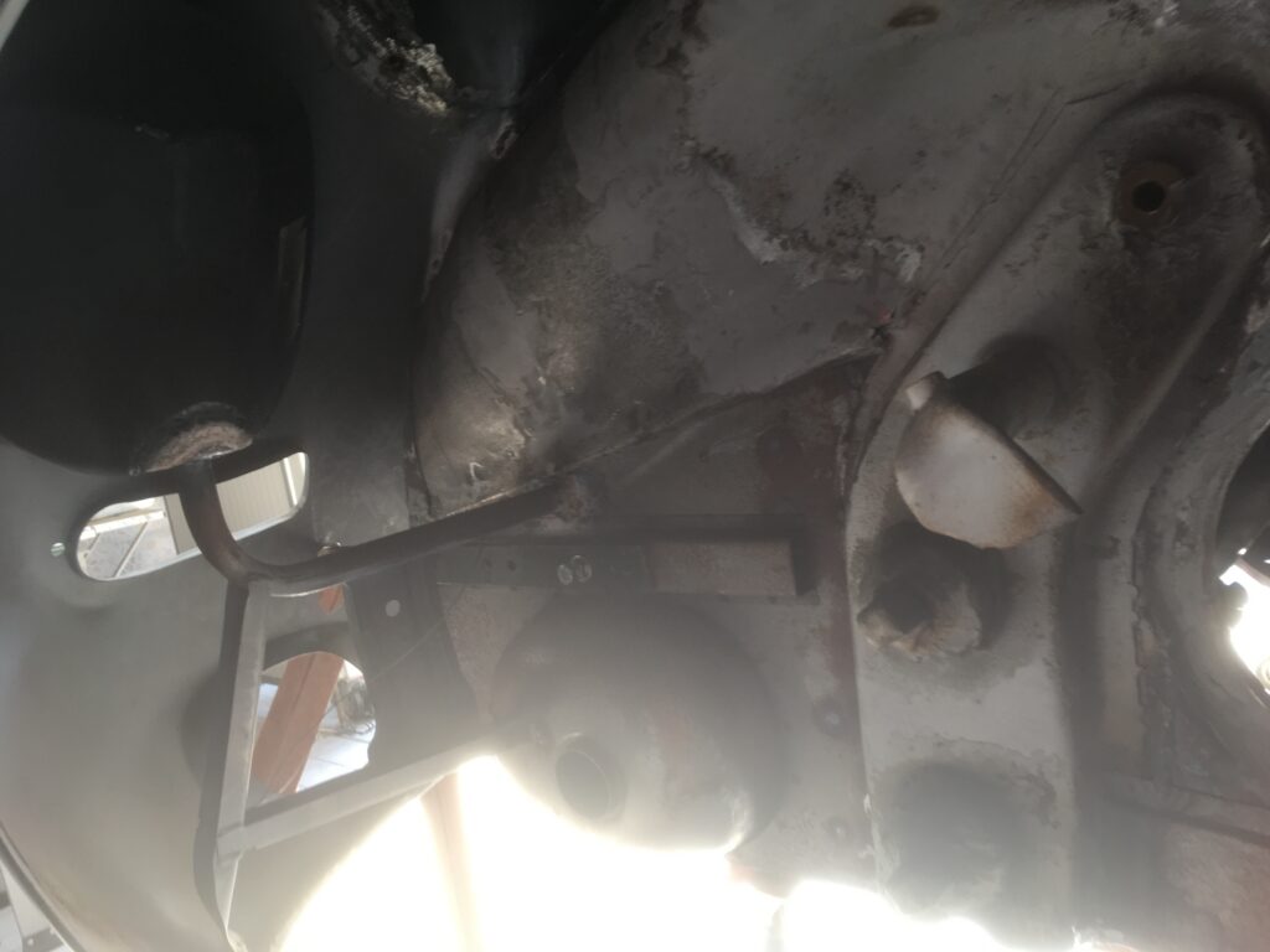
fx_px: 1064
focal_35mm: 29
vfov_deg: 48.2
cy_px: 476
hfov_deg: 61.7
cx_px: 635
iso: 32
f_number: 2.2
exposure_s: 1/50
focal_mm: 4.15
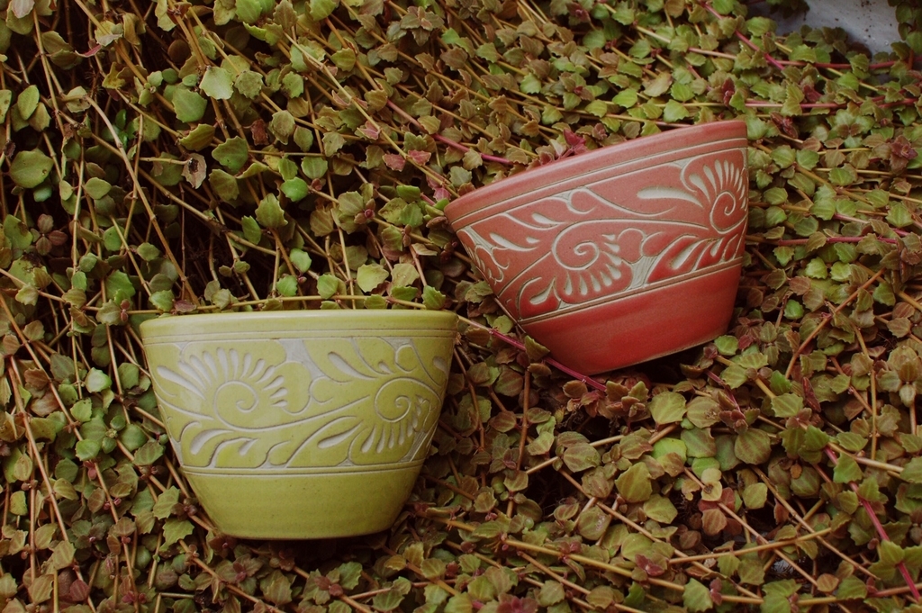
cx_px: 461
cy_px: 306
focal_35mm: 52
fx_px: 1343
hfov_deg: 37.9
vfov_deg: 25.7
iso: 800
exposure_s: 1/250
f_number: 8
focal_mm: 35
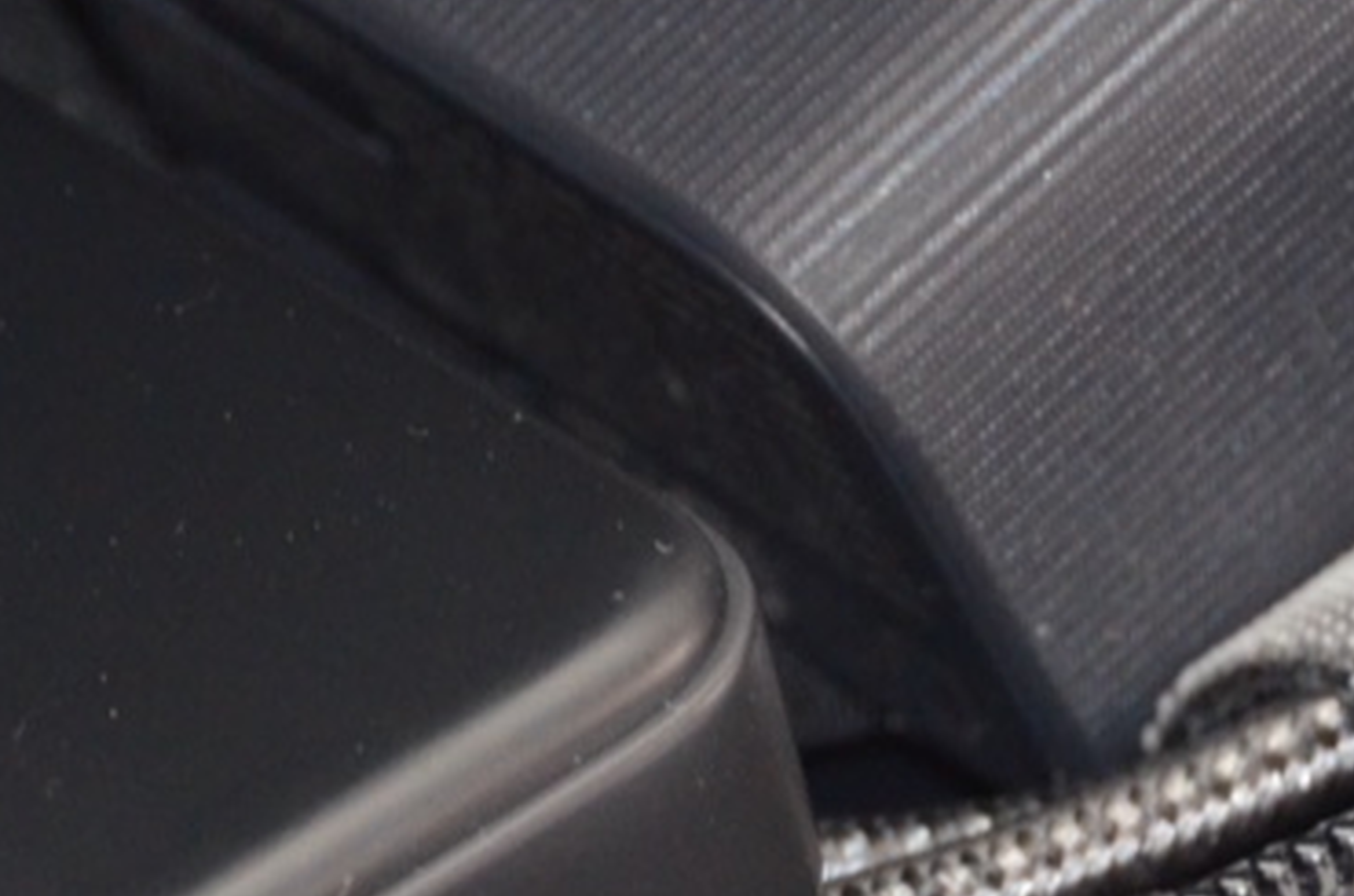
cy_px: 419
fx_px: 48639
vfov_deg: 1.1
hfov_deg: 1.6
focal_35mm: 1296
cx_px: 77
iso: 1600
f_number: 6.3
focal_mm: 200
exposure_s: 1/60
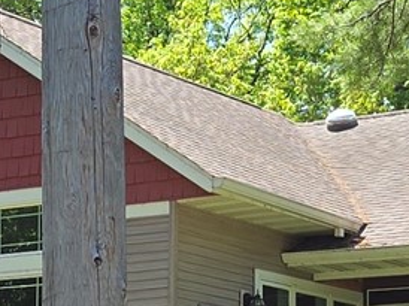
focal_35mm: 172
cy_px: 360
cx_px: 227
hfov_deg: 11.5
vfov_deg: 8.5
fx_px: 2030
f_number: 1.8
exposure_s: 1/805
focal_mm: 5.4
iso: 25
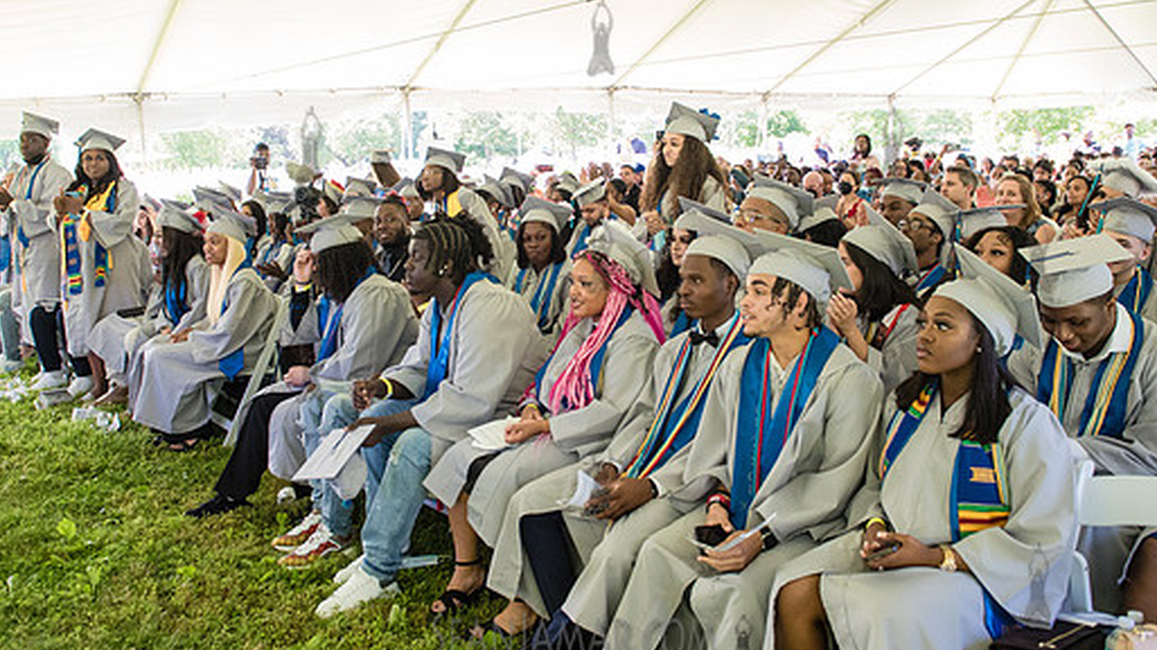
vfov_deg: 34.5
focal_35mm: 34
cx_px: 550
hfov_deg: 58.0
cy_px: 255
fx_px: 1043
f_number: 4
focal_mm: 24
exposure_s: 1/400
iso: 2500
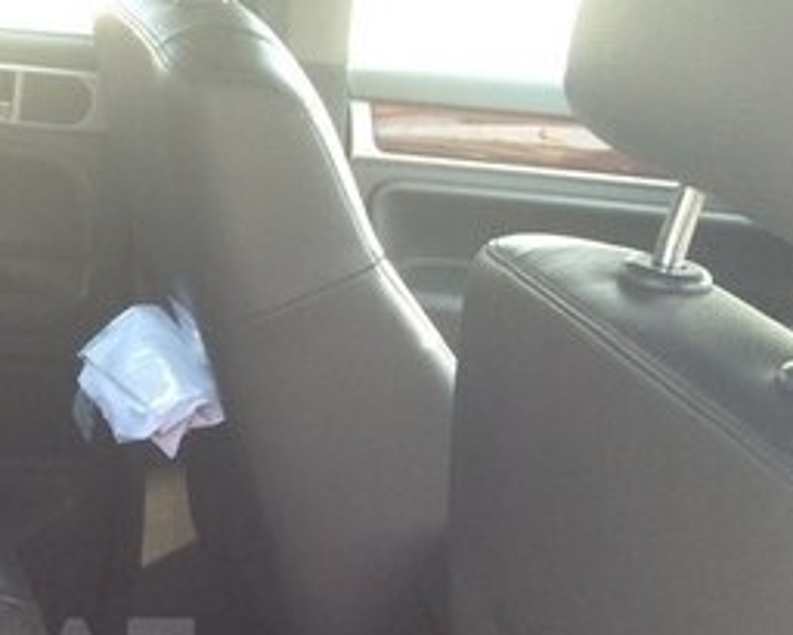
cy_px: 664
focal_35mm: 73
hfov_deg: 24.0
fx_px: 1714
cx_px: -121
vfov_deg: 20.2
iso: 64
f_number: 2.2
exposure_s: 1/100
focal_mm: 4.15
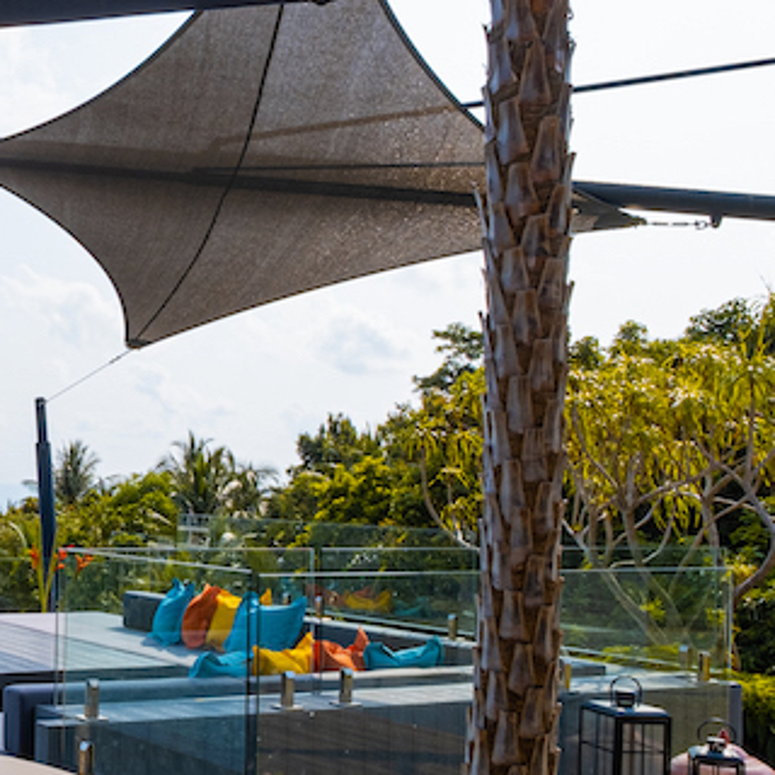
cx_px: -194
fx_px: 1241
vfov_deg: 34.6
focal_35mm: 49
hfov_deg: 29.1
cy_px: 454
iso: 160
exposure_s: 1/125
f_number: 13
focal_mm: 12
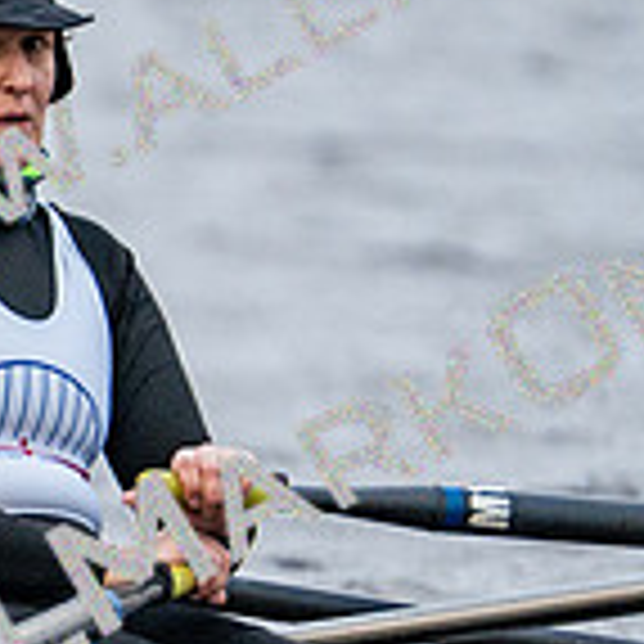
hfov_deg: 1.0
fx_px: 35277
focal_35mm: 1676
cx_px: -626
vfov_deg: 1.0
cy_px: 439
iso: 4000
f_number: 6.3
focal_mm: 485
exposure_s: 1/1600
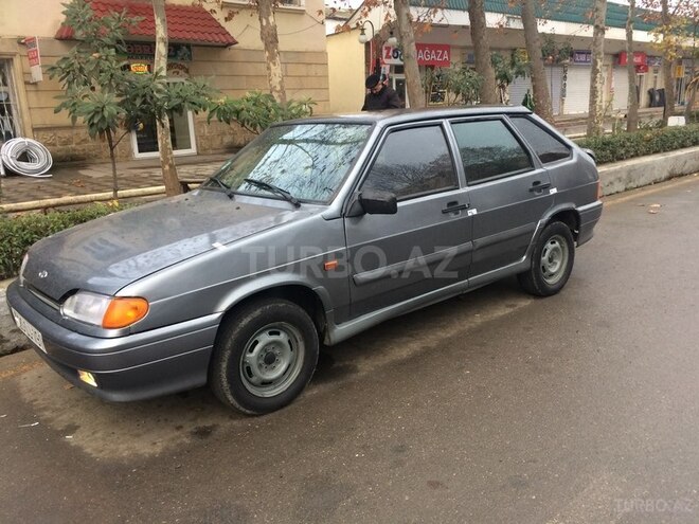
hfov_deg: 61.7
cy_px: 262
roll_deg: +2.9
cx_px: 350
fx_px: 586
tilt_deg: -10.1
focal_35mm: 29
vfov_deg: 48.2
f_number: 2.2
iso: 64
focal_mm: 4.15
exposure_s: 1/33
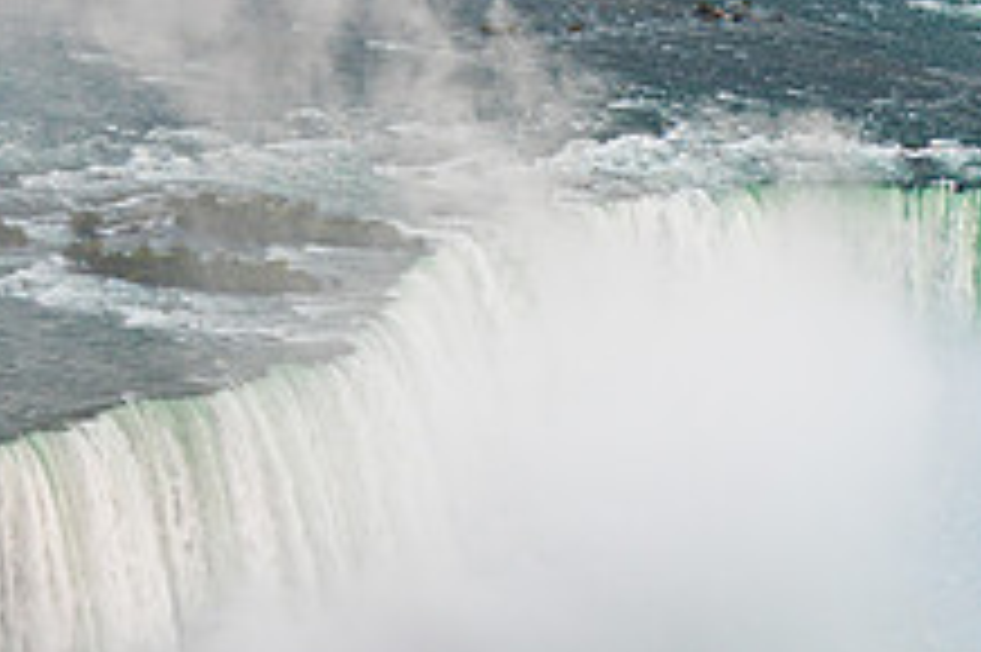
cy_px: 542
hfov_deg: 13.7
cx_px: 950
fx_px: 4030
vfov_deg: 9.2
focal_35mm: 148
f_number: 4.5
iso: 100
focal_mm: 37
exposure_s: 1/20
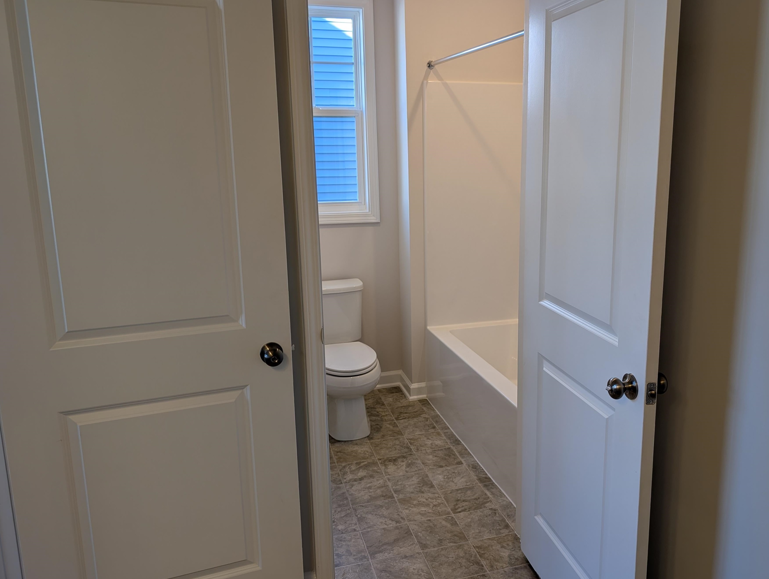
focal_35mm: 28
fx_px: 623
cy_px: 270
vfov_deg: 49.8
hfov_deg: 63.1
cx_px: 434
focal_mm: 6.9
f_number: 1.68
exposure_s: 1/60
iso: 23
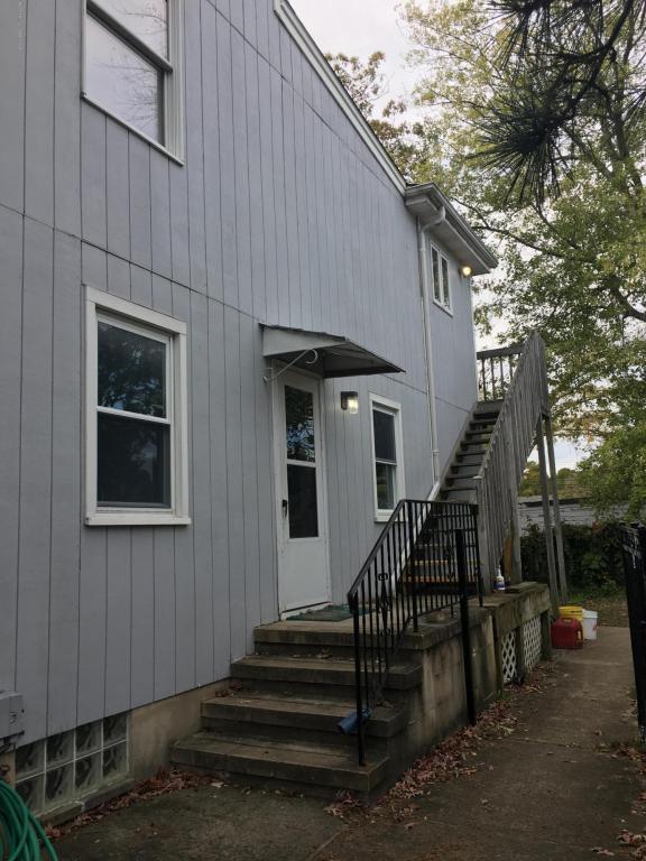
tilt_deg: +6.9
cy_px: 430
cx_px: 323
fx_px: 722
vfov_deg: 61.7
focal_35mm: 29
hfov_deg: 48.2
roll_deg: +2.0
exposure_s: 1/450
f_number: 2.2
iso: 25
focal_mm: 4.15
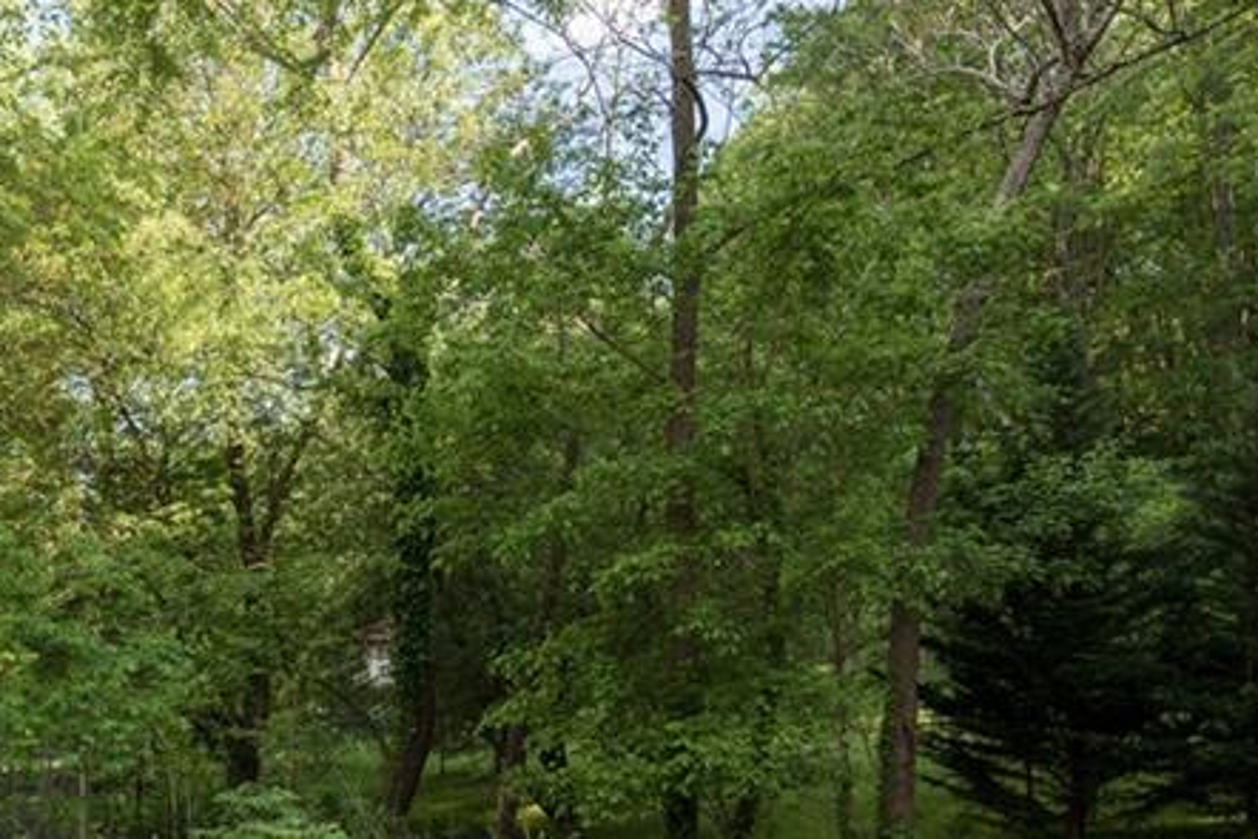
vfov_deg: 30.0
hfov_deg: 42.9
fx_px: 1538
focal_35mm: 44
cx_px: 299
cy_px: 630
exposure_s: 1/160
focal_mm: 19
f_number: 7.1
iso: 200
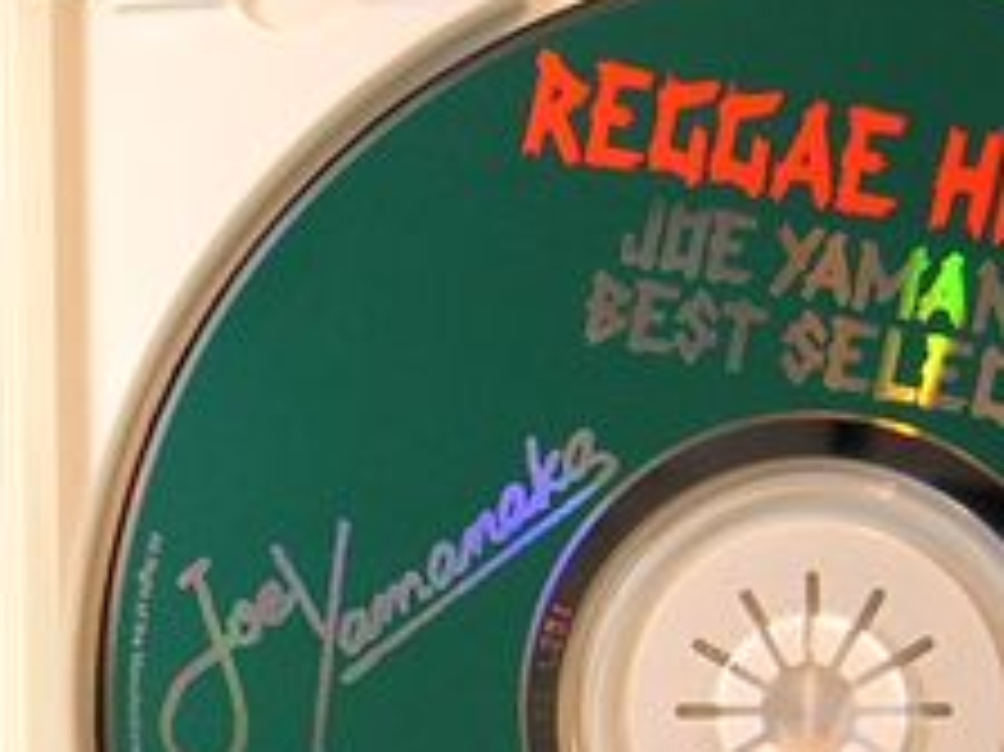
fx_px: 4435
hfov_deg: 12.8
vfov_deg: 9.7
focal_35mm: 153
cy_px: 624
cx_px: 117
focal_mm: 8.1
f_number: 3.4
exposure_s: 1/53.1
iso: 100
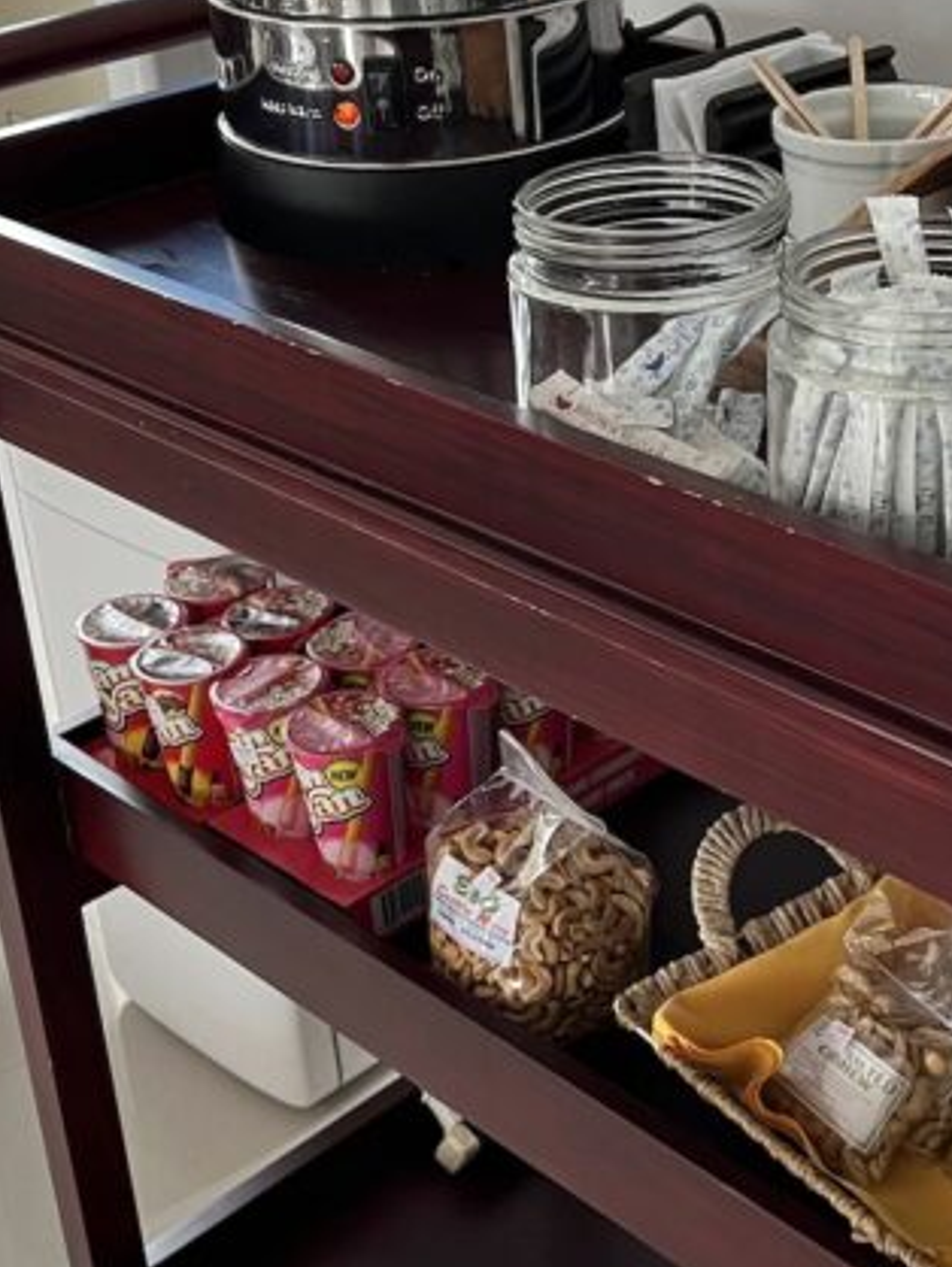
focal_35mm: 58
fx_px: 2125
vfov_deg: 33.2
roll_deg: +1.8
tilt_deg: -28.1
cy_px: 547
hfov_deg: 25.1
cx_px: 667
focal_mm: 5.7
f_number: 1.5
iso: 125
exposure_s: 1/72
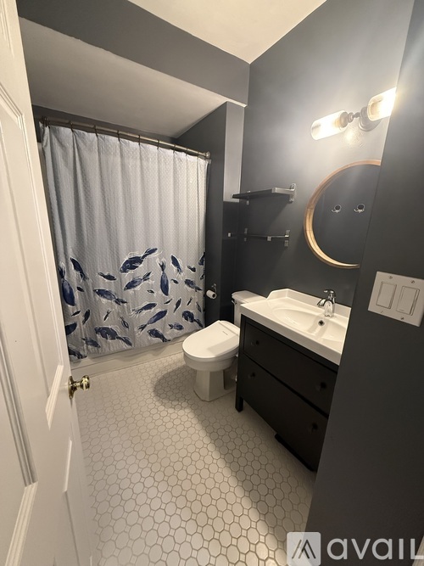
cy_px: 283
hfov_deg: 85.7
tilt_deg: -14.5
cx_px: 212
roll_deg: -2.0
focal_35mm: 14
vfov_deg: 102.1
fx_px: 229
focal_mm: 2.22
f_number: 2.2
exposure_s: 1/60
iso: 640
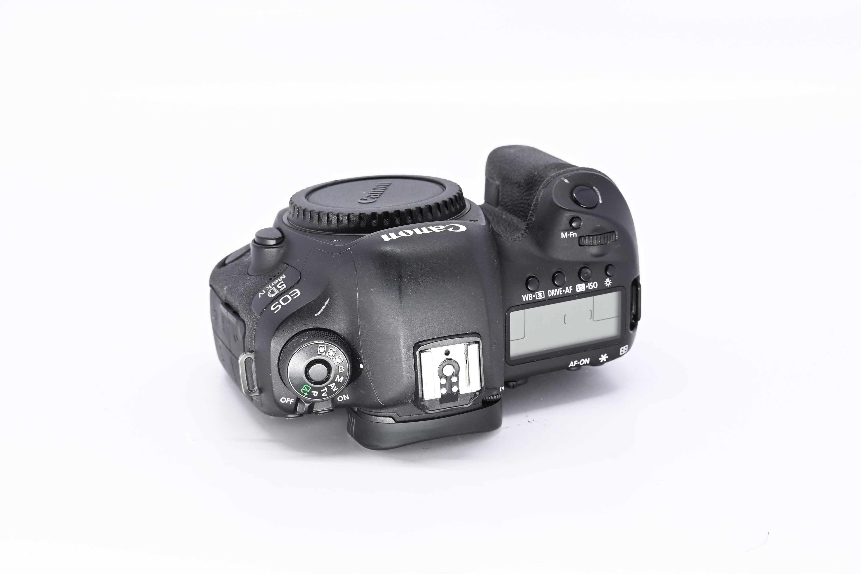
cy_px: 287
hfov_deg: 27.0
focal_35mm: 75
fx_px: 1794
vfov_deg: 18.2
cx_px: 430
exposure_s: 1/125
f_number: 9
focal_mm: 50
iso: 500
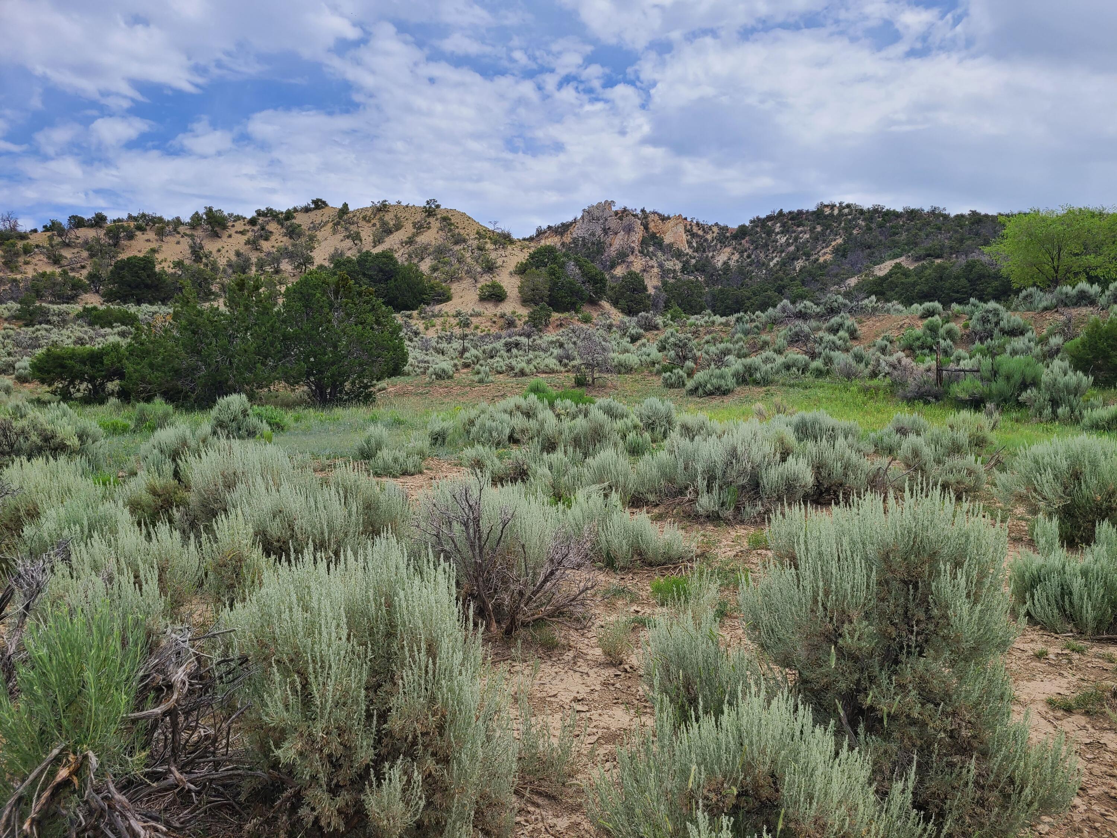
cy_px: 419
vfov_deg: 53.1
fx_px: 839
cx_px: 558
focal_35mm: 26
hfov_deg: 67.3
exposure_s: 1/2054
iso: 40
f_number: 1.8
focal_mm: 5.4
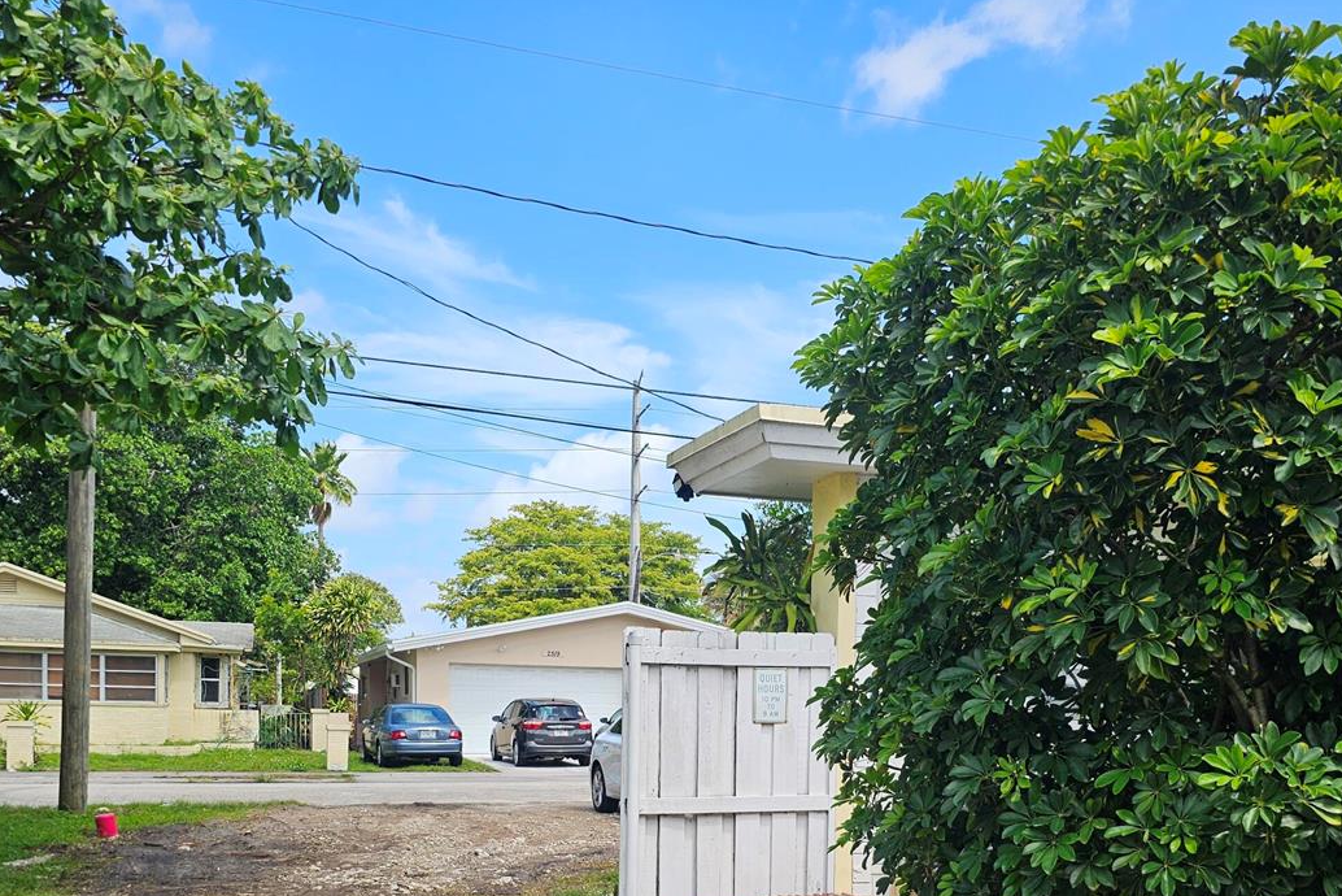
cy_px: 753
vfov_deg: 34.5
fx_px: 1380
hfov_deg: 51.8
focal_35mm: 37
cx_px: 745
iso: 10
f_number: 1.7
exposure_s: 1/477
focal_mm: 6.3
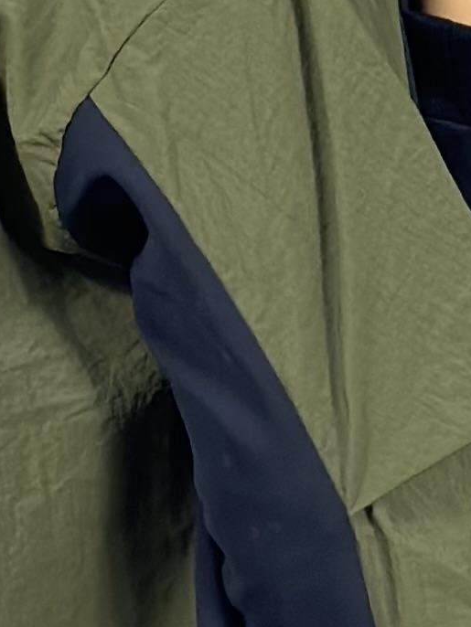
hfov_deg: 5.3
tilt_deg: -26.5
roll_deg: -2.8
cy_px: 643
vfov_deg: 7.0
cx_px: 569
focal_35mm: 282
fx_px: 5113
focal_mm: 6.86
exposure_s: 1/100
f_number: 1.78
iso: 160
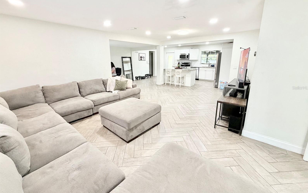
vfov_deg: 74.6
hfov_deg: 101.5
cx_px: 155
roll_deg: +1.0
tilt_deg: -13.7
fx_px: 126
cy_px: 88
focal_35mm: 15
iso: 160
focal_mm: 2.22
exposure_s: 1/60
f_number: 2.2
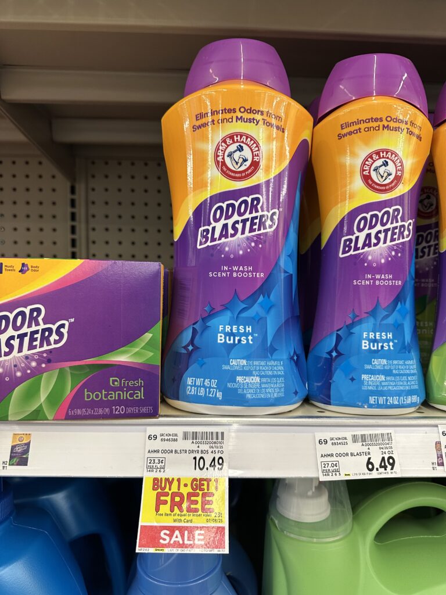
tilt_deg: -2.1
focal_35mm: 24
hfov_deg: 56.8
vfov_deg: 71.6
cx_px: 223
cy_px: 298
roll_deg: -0.8
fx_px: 412
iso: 200
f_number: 1.78
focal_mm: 6.86
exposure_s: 1/120
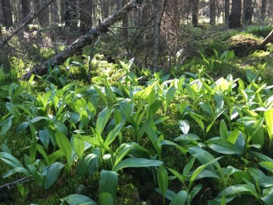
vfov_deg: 36.0
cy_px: 101
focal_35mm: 40
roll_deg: +1.4
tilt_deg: -13.7
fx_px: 316
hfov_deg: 46.6
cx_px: 112
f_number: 2.2
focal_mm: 4.15
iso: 40
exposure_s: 1/30
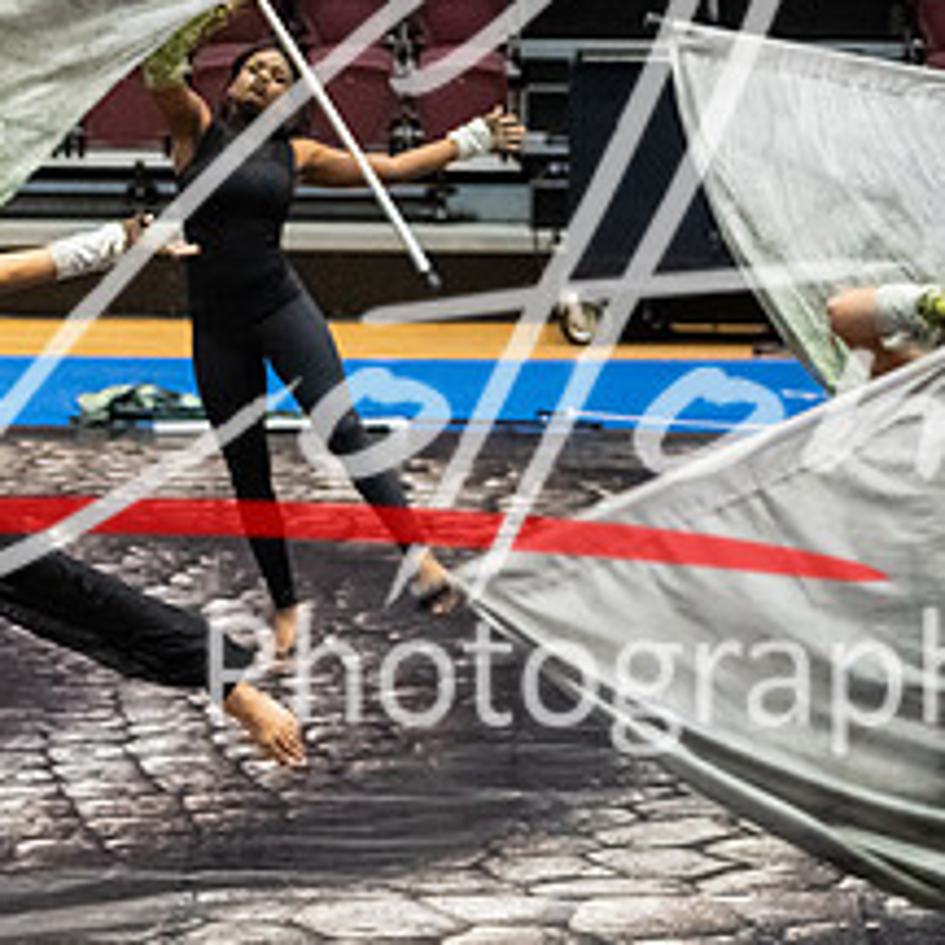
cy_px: 330
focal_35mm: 183
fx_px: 5652
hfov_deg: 9.4
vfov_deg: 9.6
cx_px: -149
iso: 4000
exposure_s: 1/500
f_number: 2.8
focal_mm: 80
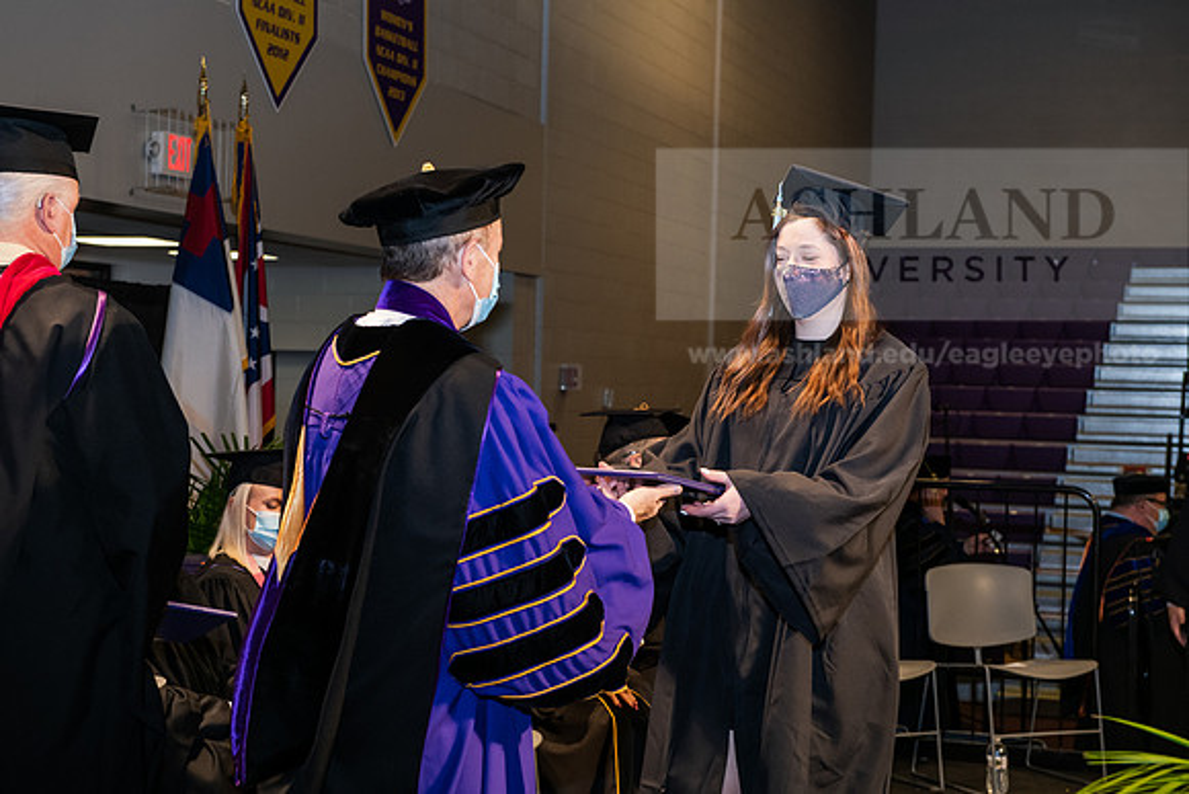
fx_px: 2048
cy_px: 397
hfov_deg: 32.4
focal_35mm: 62
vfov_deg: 21.9
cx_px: 594
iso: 1600
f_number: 6.3
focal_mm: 62
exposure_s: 1/200
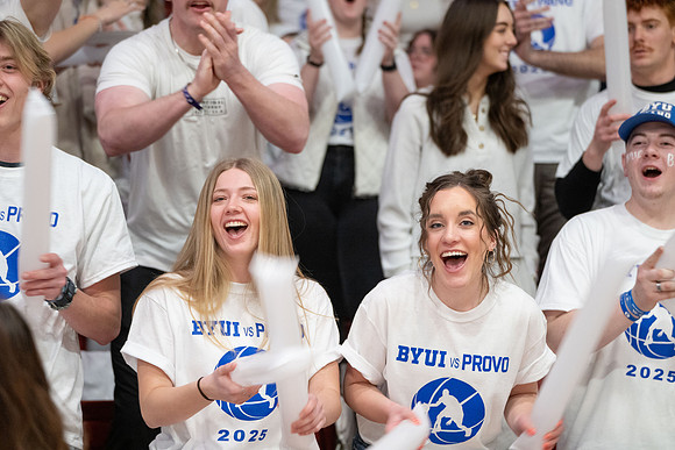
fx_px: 1875
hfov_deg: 20.4
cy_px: 225
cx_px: 338
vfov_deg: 13.7
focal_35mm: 100
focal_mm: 100
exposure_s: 1/160
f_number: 2.8
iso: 2500
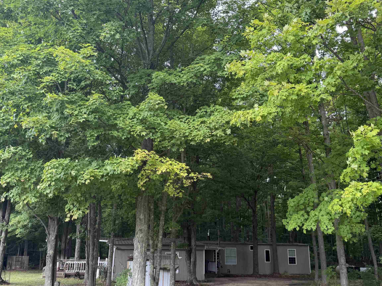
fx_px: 353
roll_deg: +0.0
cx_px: 196
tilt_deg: +15.3
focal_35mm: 32
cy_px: 153
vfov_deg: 44.1
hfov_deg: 56.8
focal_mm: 6.76
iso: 64
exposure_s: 1/252
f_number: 1.78
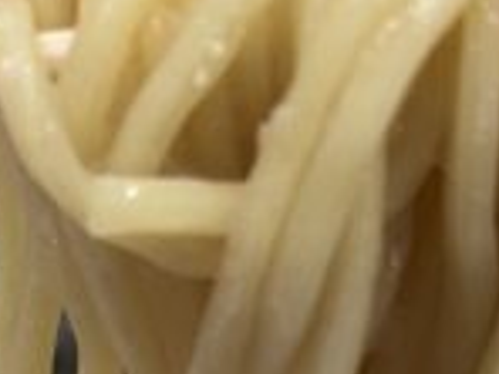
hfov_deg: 13.8
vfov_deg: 10.2
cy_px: 549
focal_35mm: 141
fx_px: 2033
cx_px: 30
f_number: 1.6
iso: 80
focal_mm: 5.96
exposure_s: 1/100
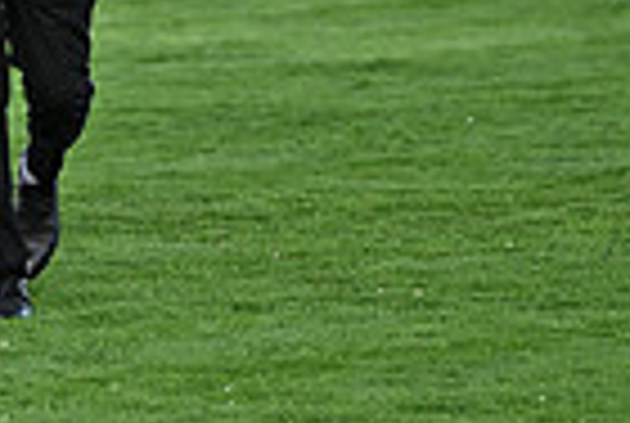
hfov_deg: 3.2
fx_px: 11224
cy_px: -416
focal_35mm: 640
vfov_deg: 2.2
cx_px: -108
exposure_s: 1/1600
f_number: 3.2
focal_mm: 155
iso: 2000
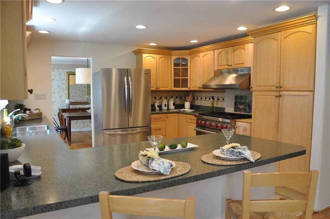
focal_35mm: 27
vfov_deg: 47.8
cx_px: 165
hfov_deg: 67.5
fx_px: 247
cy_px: 110
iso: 400
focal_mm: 18
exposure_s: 1/30
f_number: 5.6
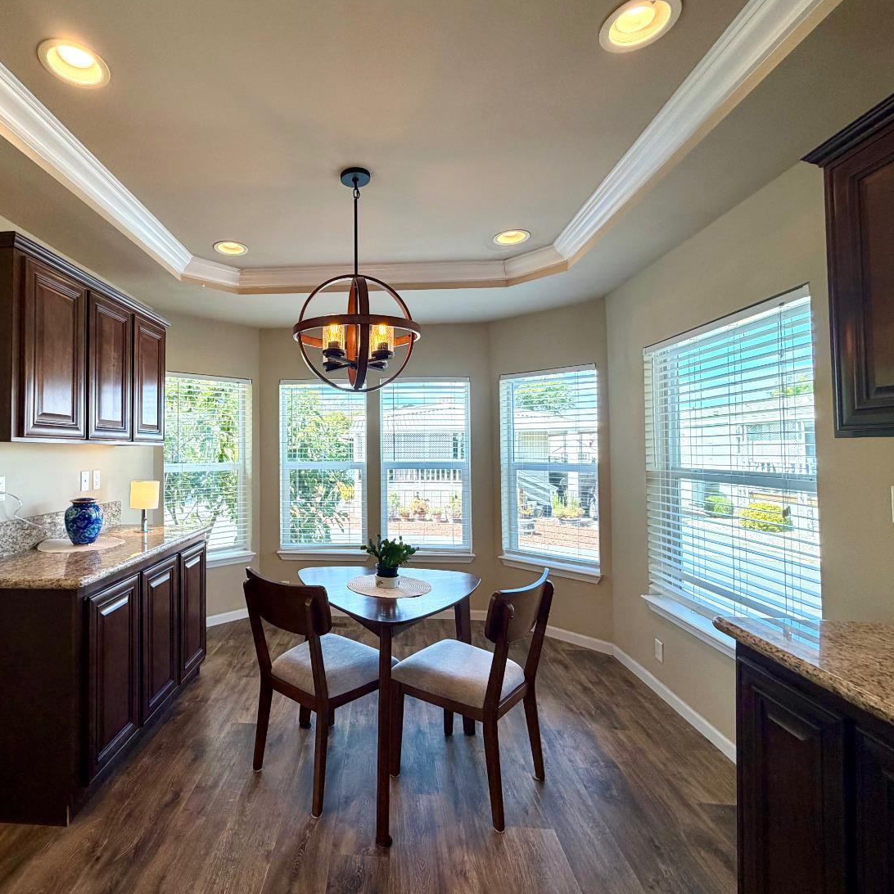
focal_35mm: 17
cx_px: 349
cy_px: 438
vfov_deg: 84.0
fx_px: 497
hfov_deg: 82.7
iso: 100
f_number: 2.2
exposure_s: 1/120
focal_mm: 2.22
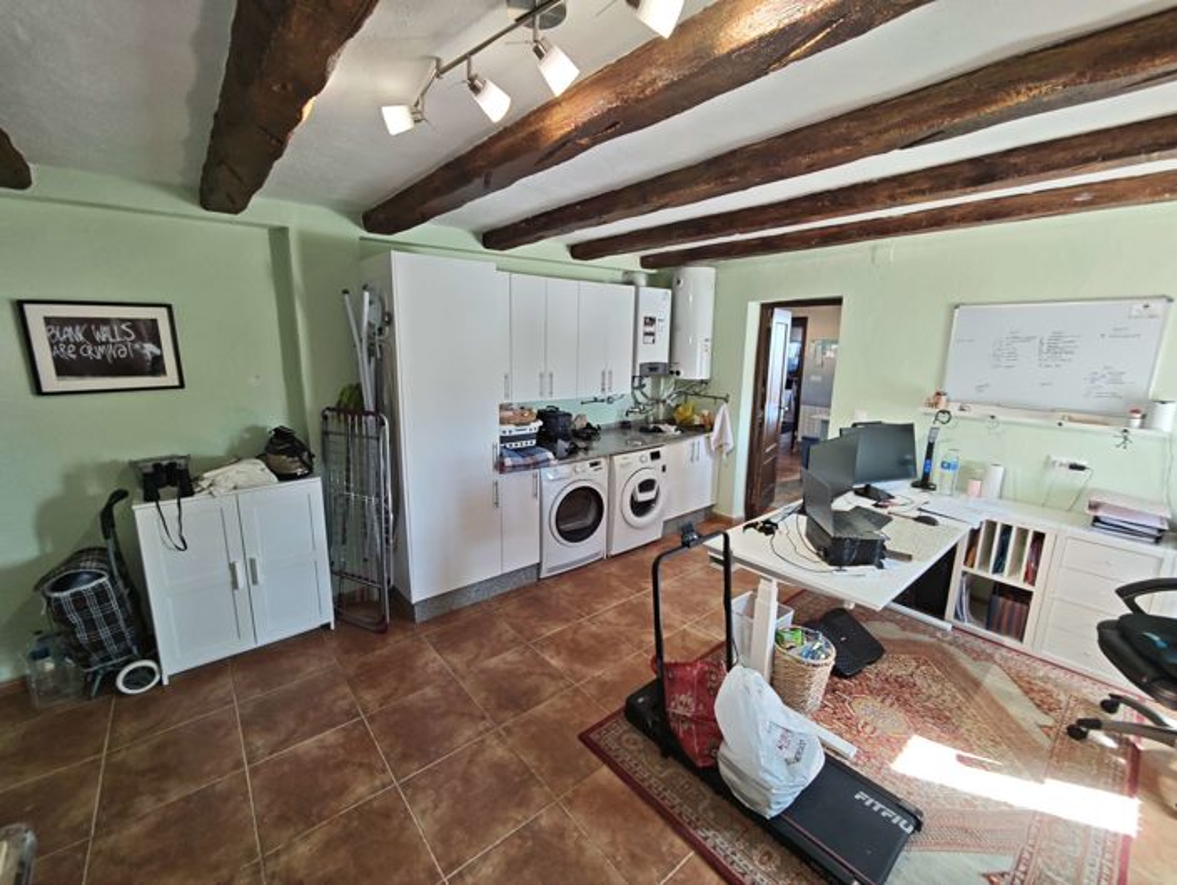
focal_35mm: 14
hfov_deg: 102.0
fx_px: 476
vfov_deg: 85.8
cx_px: 588
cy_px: 442
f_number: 2.2
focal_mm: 2.16
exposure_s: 1/33.3
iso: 200
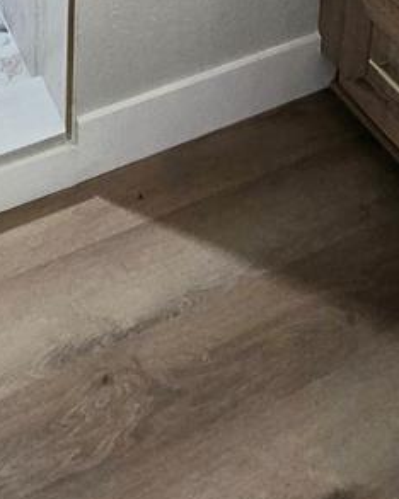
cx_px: 184
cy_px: -416
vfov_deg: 21.6
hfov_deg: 29.1
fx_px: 768
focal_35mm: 52
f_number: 2.2
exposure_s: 1/60.2
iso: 160
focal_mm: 2.2
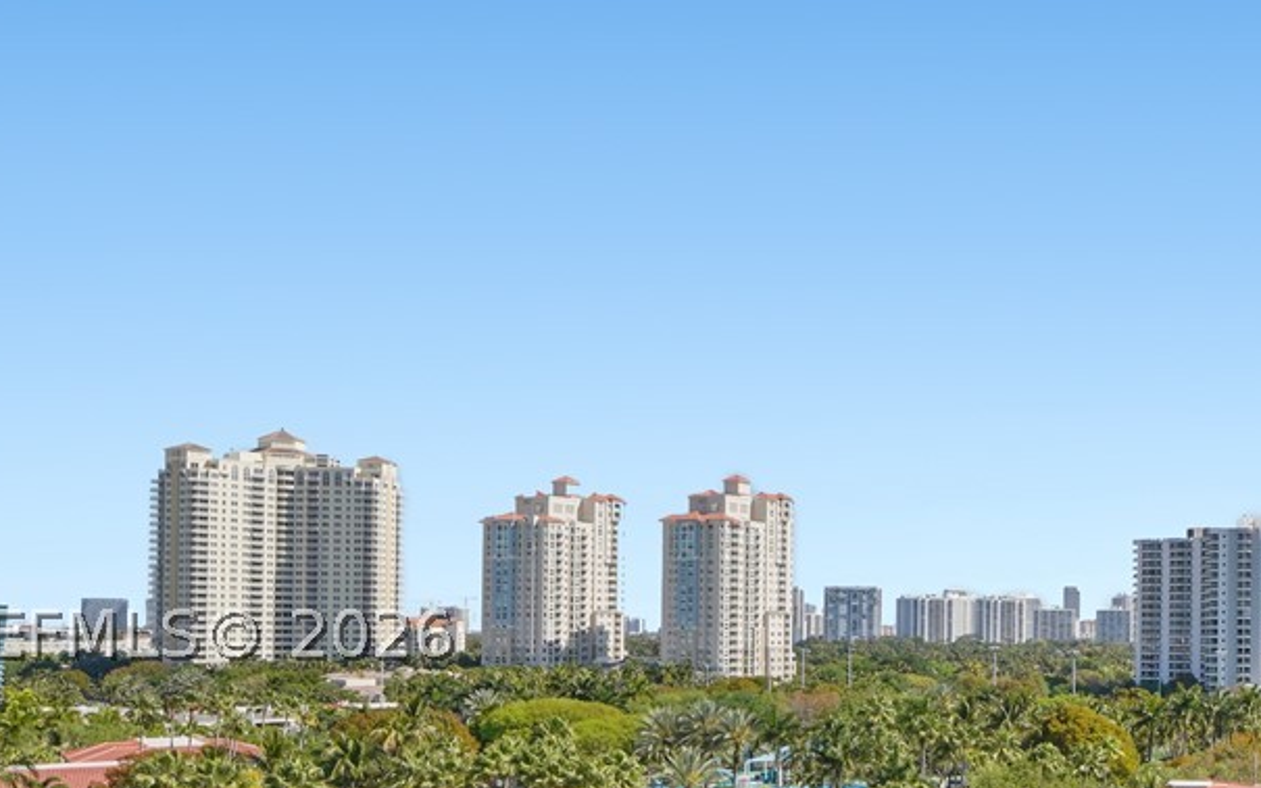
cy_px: 631
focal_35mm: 40
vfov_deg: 31.2
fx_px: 1375
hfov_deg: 42.3
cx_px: 1272
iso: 100
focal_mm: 14
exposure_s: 1/13
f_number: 14
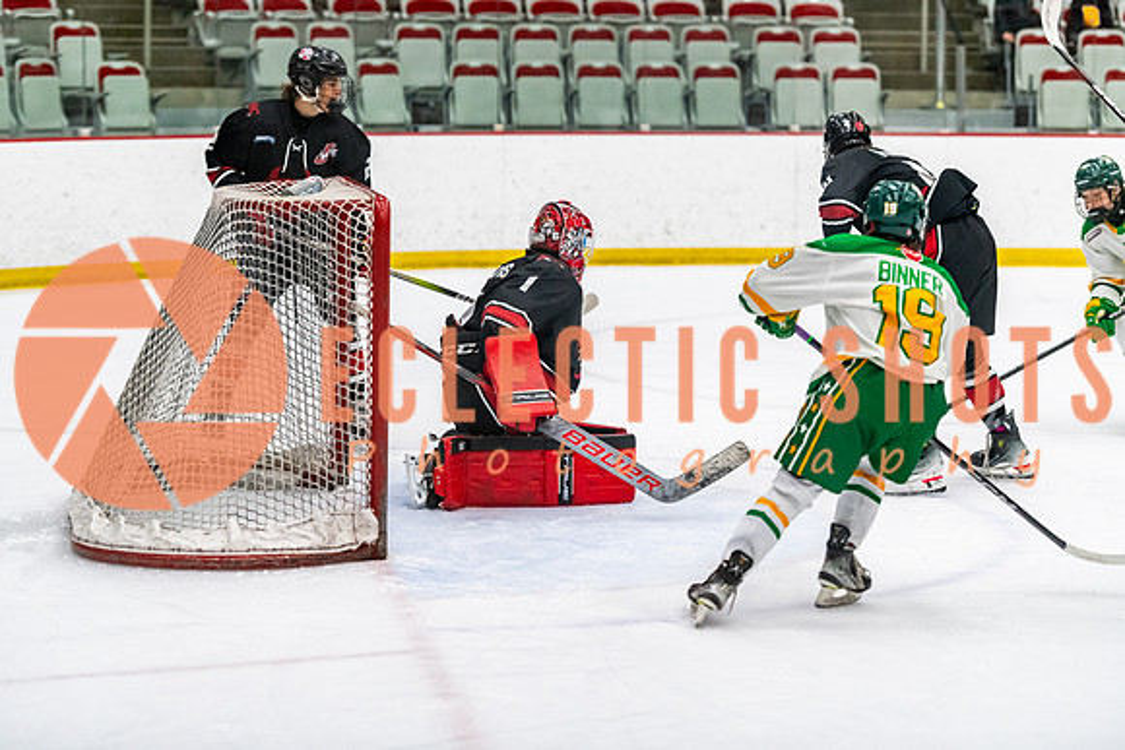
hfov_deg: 17.8
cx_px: 562
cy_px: 375
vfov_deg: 12.0
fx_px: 3585
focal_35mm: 115
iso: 3200
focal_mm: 112
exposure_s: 1/640
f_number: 2.8
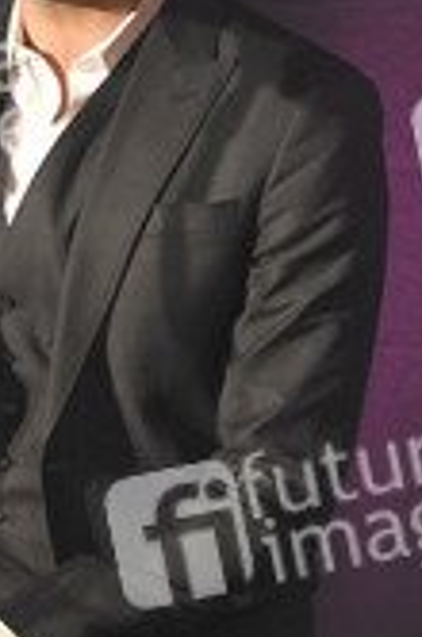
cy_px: 326
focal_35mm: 271
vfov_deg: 7.6
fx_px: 4788
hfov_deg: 5.0
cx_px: -46
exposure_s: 1/100
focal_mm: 75
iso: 1600
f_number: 5
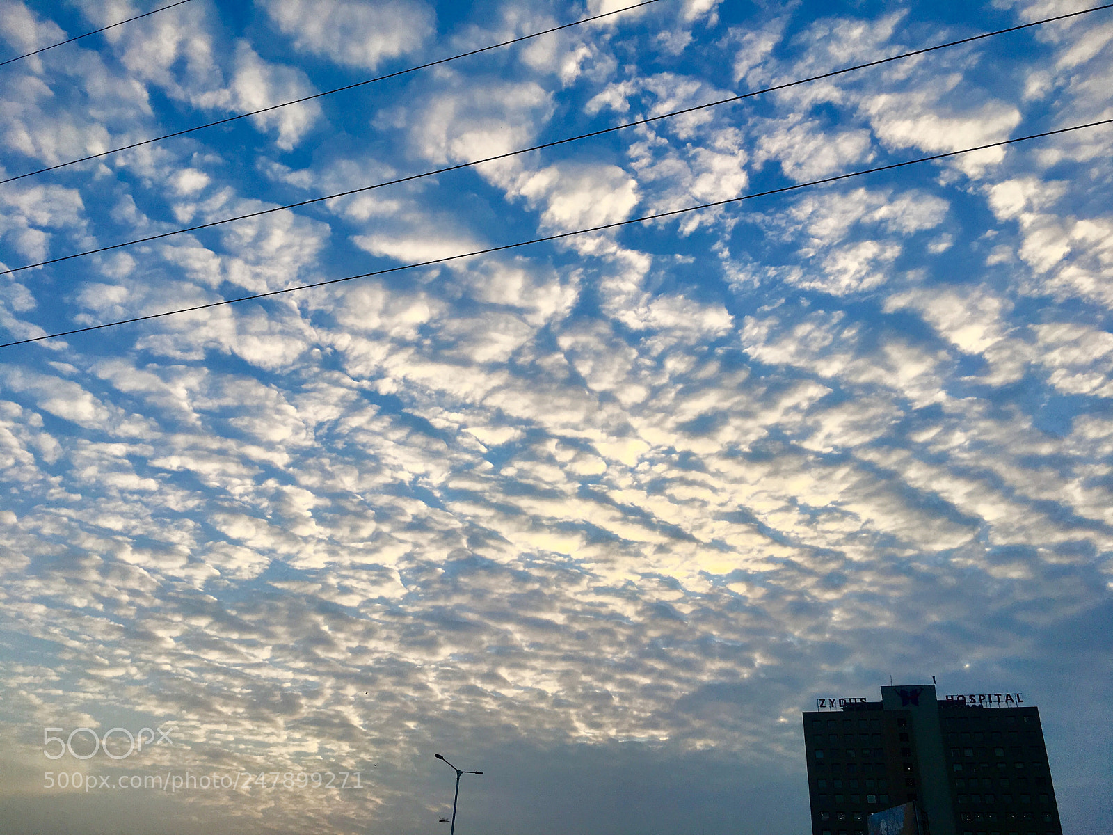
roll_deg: -4.6
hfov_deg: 61.7
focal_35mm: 29
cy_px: 418
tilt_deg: +31.0
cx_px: 556
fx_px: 932
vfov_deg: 48.2
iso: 25
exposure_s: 1/732
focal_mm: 4.15
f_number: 2.2
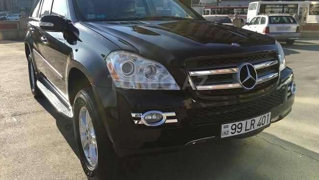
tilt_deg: -14.0
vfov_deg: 36.7
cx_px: 158
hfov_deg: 61.0
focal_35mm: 32
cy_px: 82
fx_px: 271
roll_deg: -0.9
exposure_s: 1/827
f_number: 2.2
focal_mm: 4.15
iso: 25
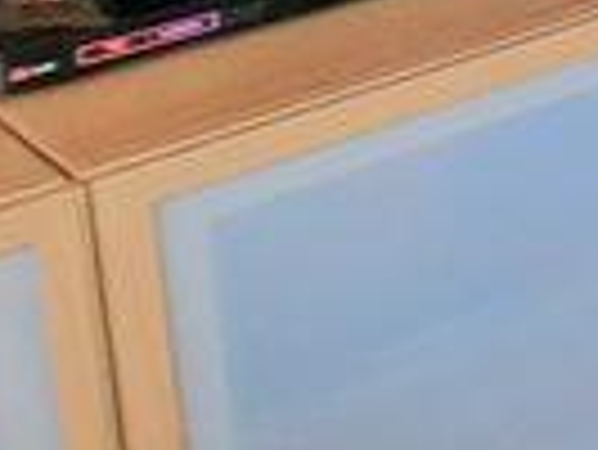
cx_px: 2145
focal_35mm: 100
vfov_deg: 12.0
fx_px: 1729
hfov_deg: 9.3
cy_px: -621
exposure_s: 1/50
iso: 125
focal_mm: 2.2
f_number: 2.2
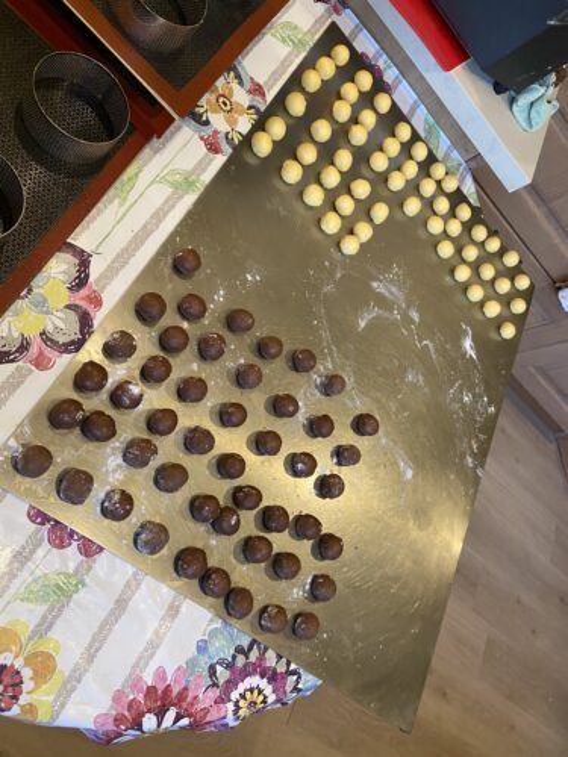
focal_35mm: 26
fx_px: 569
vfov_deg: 67.3
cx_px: 284
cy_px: 378
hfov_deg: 53.1
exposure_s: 1/50
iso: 400
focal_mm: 4.25
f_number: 1.8
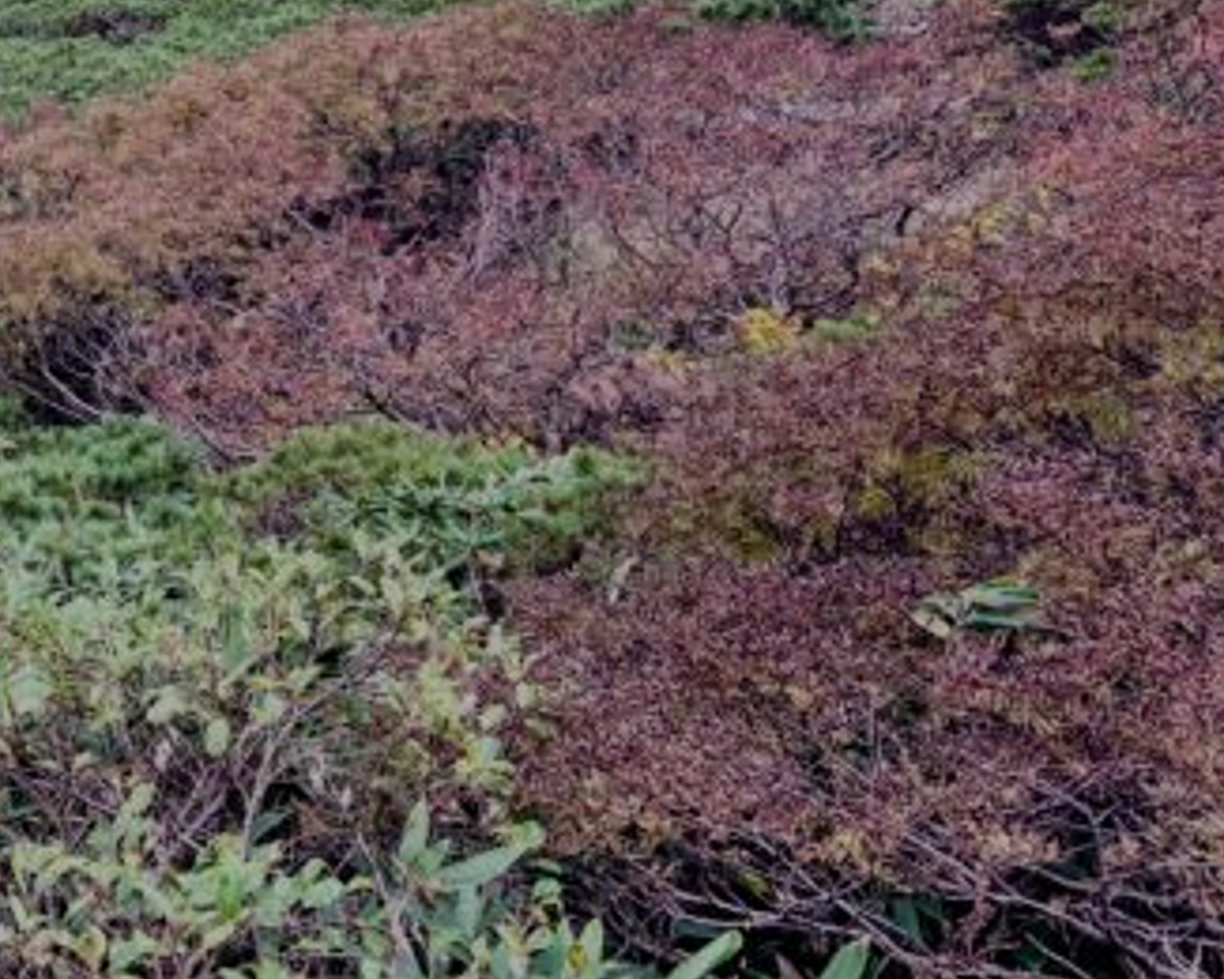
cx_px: -411
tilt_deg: +10.6
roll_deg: +3.3
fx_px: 2898
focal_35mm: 80
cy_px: -222
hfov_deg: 21.4
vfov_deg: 18.1
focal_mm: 5.96
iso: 50
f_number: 1.6
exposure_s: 1/1048
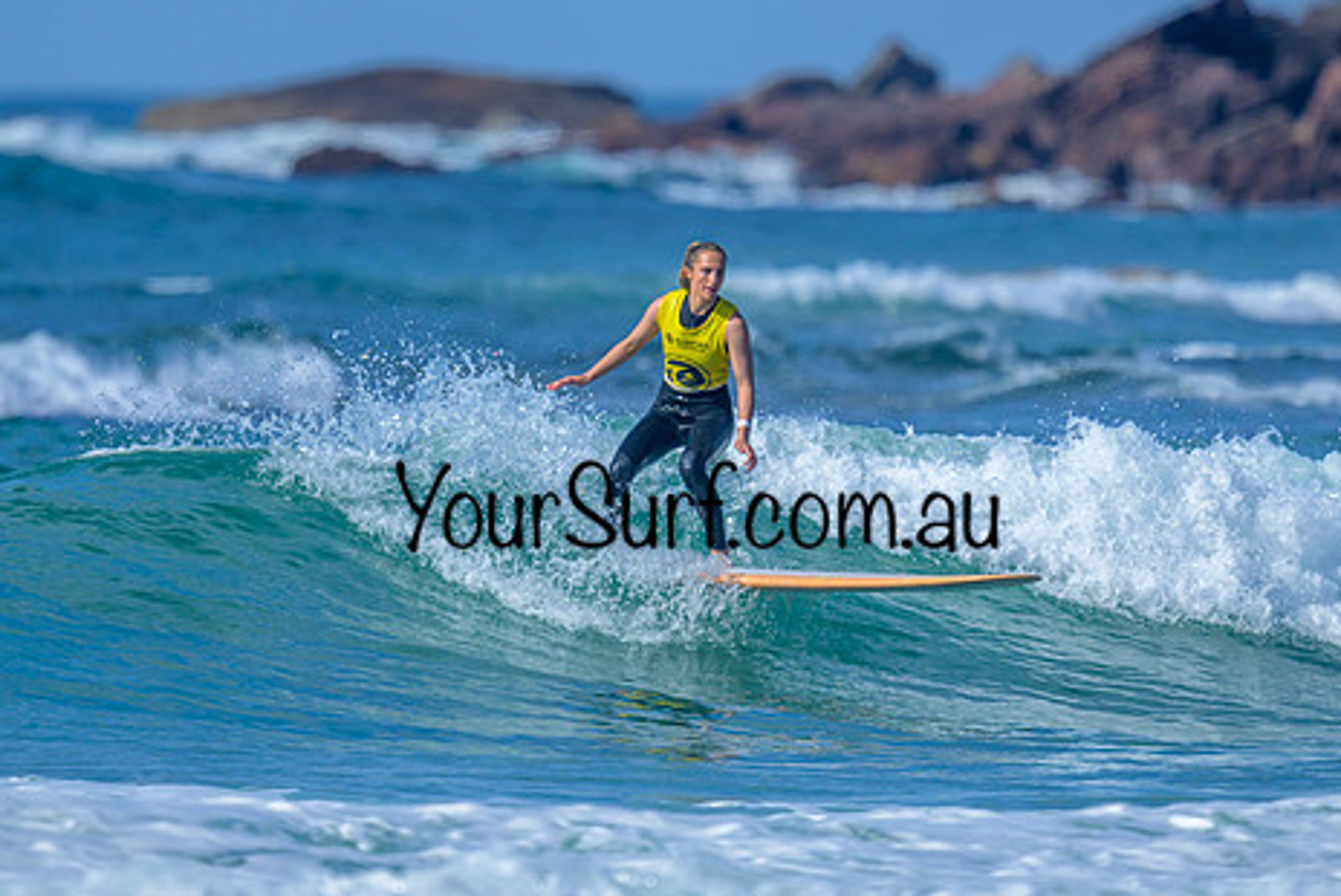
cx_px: 494
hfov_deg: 1.5
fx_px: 51249
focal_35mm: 1375
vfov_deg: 1.0
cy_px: 391
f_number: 6.3
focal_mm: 800
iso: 180
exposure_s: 1/2000
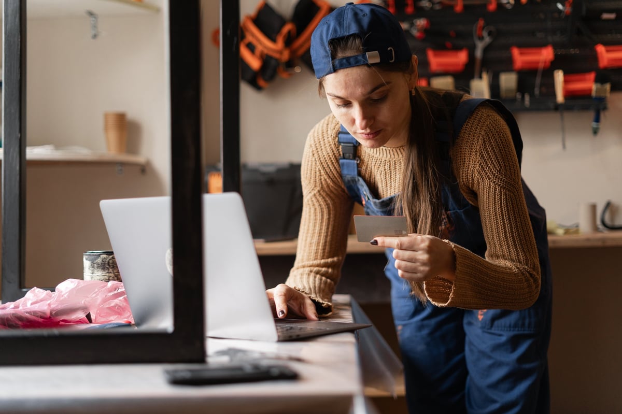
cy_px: 207
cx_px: 311
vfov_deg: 27.0
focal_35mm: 50
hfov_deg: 39.6
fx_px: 863
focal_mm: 50
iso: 500
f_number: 2
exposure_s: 1/160
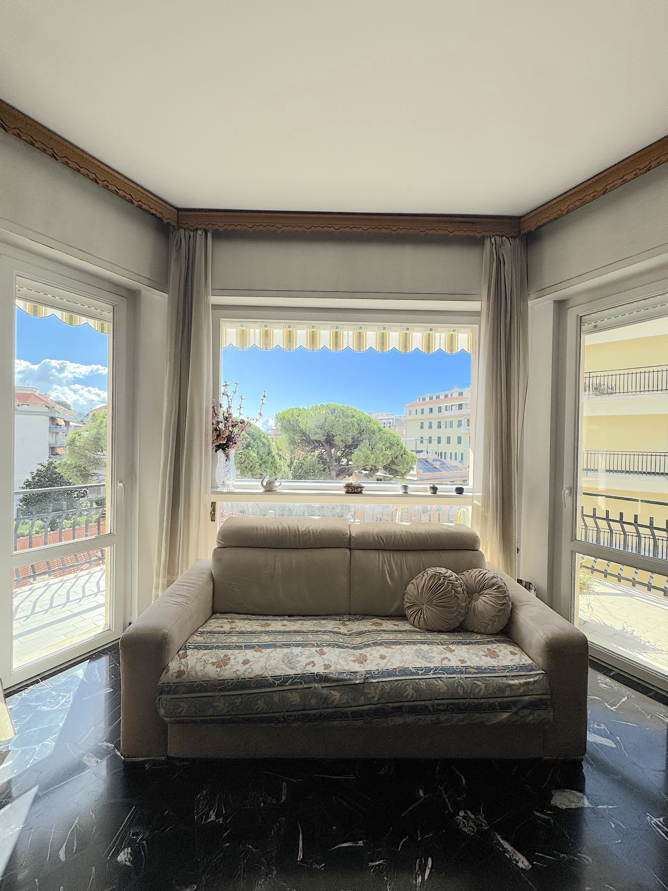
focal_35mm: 14
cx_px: 334
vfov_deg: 102.1
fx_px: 360
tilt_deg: +0.3
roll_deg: -1.7
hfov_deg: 85.7
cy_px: 446
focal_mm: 2.22
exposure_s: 1/1256
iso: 50
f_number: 2.2
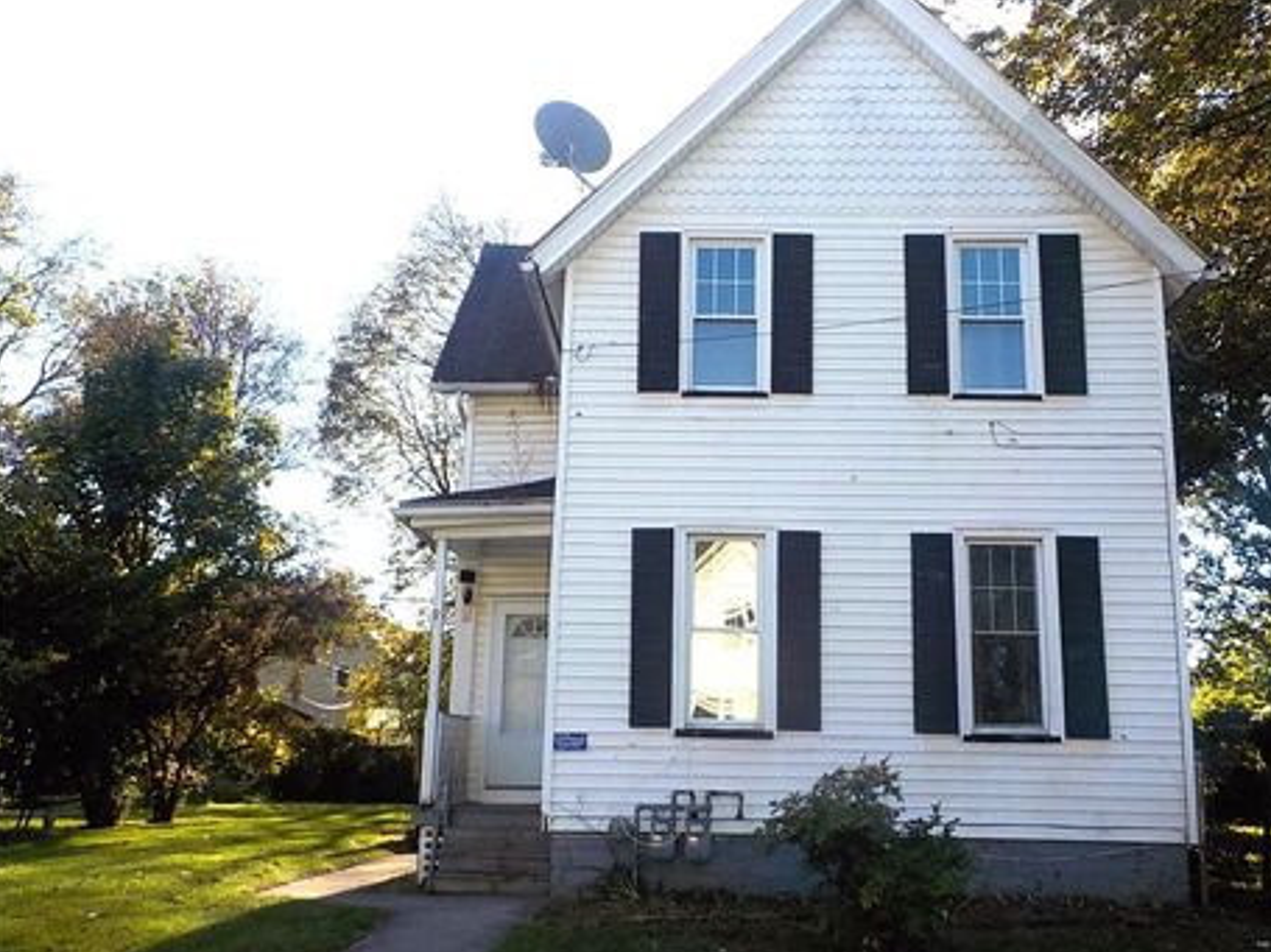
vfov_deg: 42.9
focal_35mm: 33
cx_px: 690
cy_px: 493
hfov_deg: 55.3
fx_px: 1211
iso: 125
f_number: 3.3
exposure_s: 1/640
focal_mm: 4.1
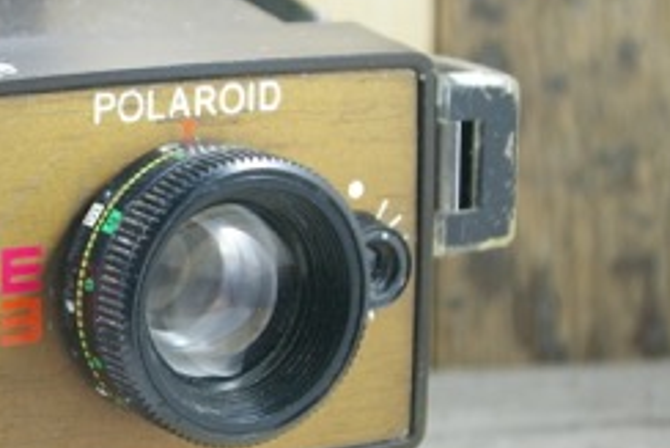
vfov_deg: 10.3
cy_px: 170
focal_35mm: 133
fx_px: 2477
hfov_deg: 15.0
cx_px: -60
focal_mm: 38
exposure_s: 1/45
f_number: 4.5
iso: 800
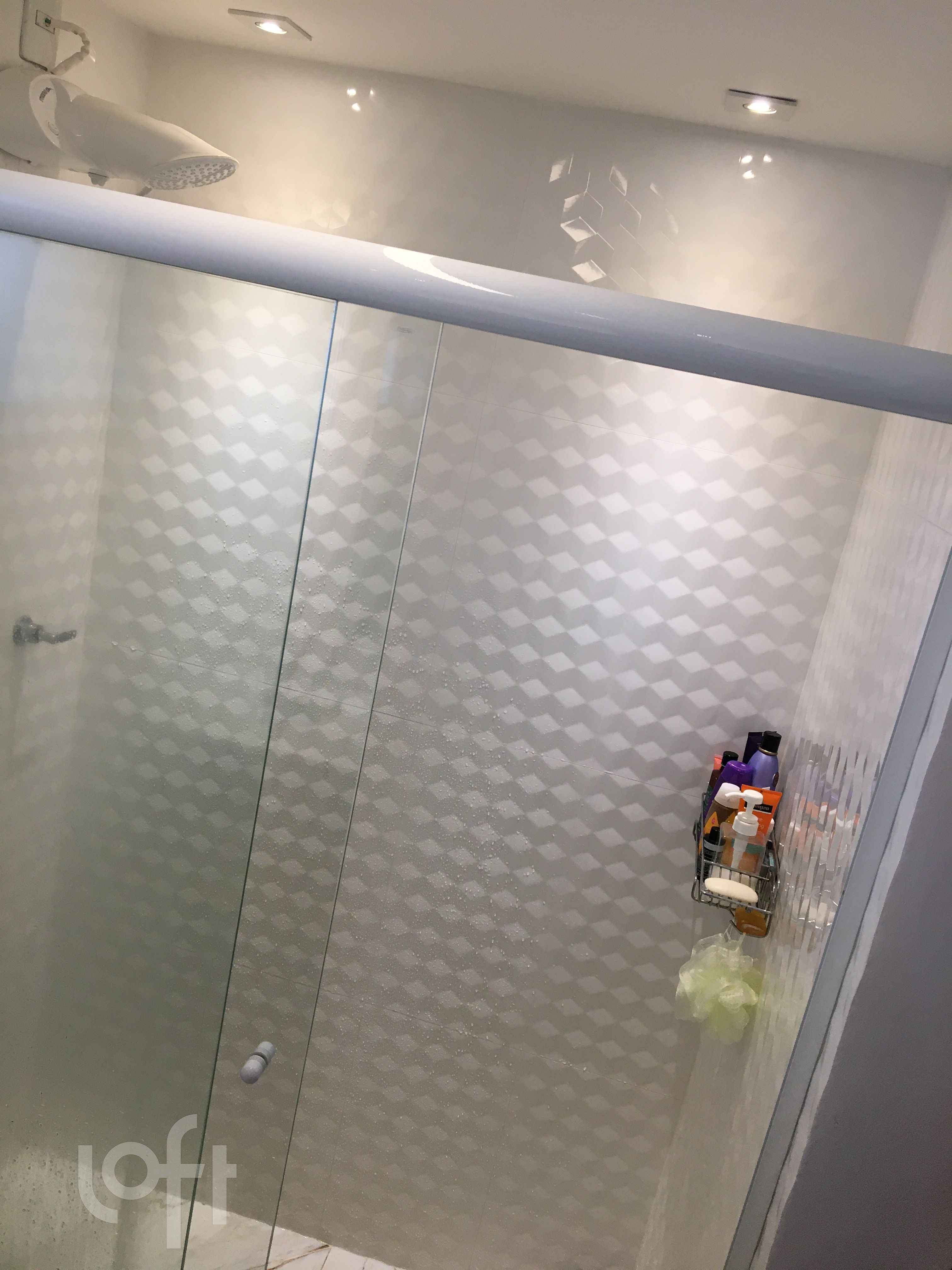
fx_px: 1063
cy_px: 635
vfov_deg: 61.7
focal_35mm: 29
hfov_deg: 48.2
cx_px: 476
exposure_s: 1/40
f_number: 2.2
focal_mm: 4.15
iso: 32
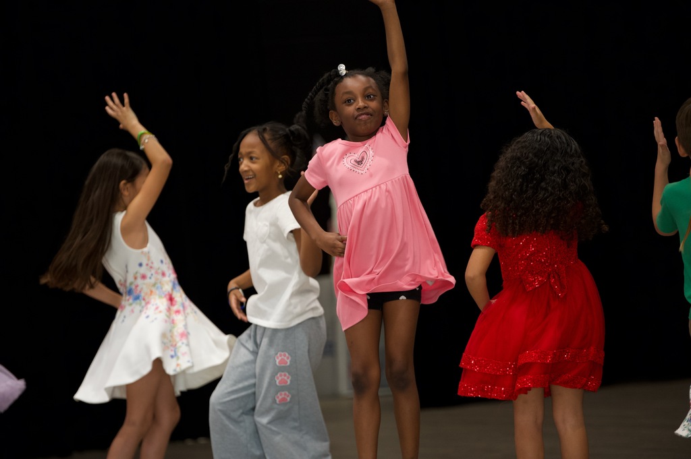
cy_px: 230
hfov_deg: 12.5
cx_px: 346
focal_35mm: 165
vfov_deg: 8.3
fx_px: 3164
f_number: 2.8
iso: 1600
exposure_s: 1/320
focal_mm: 165
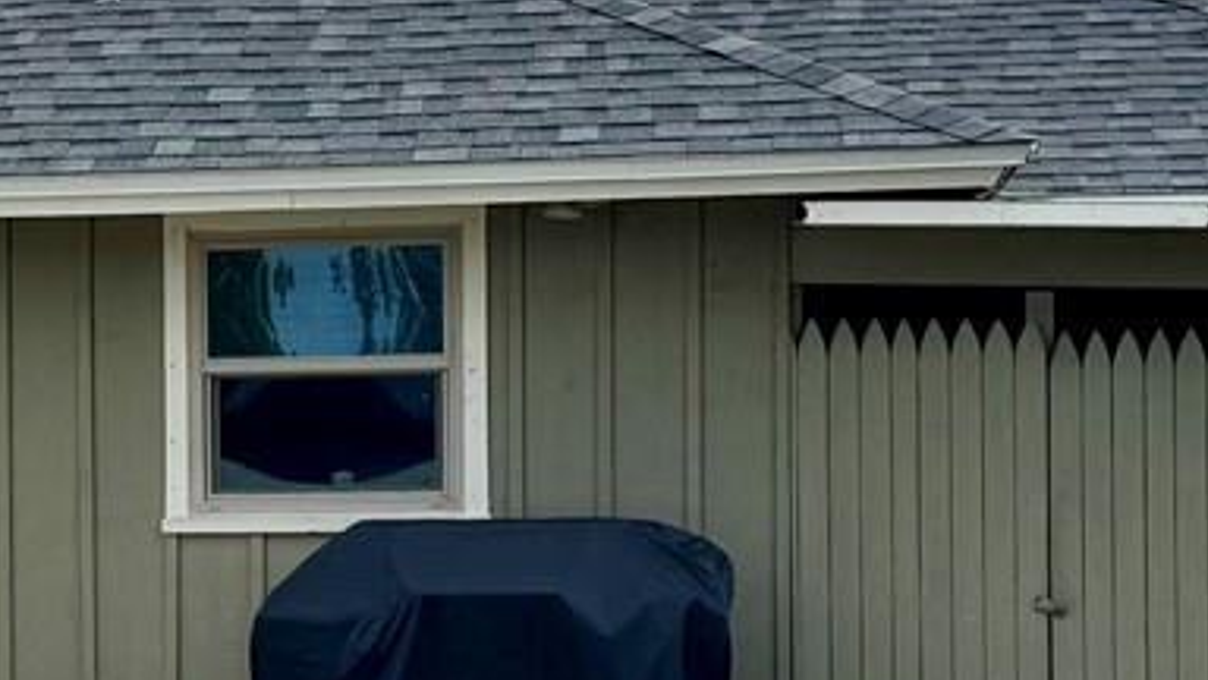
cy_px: 494
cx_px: 120
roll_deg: +0.4
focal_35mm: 109
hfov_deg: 19.3
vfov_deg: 11.1
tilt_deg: -0.9
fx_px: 3491
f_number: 1.78
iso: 80
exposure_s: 1/5348
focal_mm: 6.76
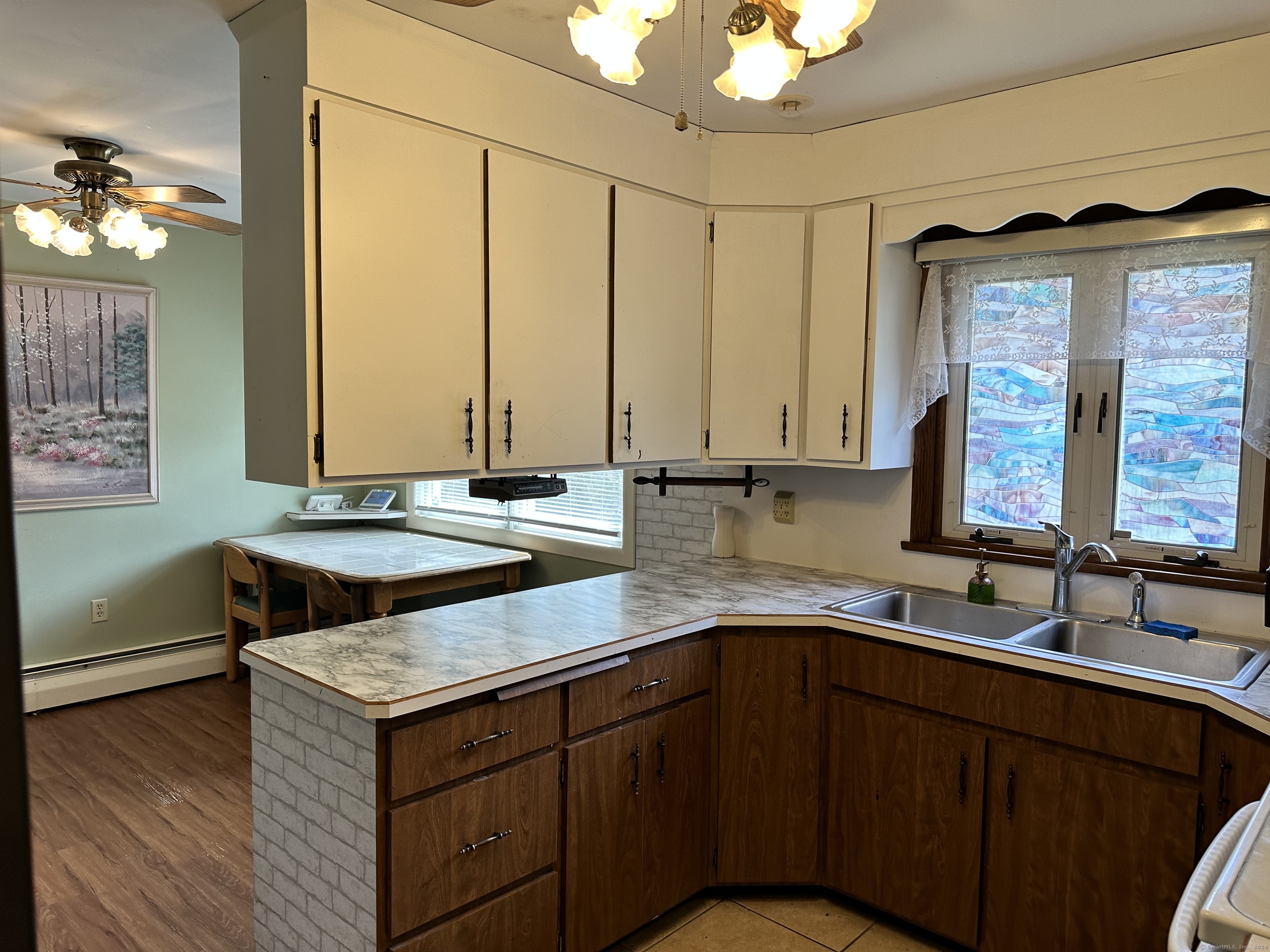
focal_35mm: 24
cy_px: 476
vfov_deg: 56.8
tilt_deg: -5.8
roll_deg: -0.6
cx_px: 635
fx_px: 881
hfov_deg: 71.6
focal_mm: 6.86
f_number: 1.78
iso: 100
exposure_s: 1/120
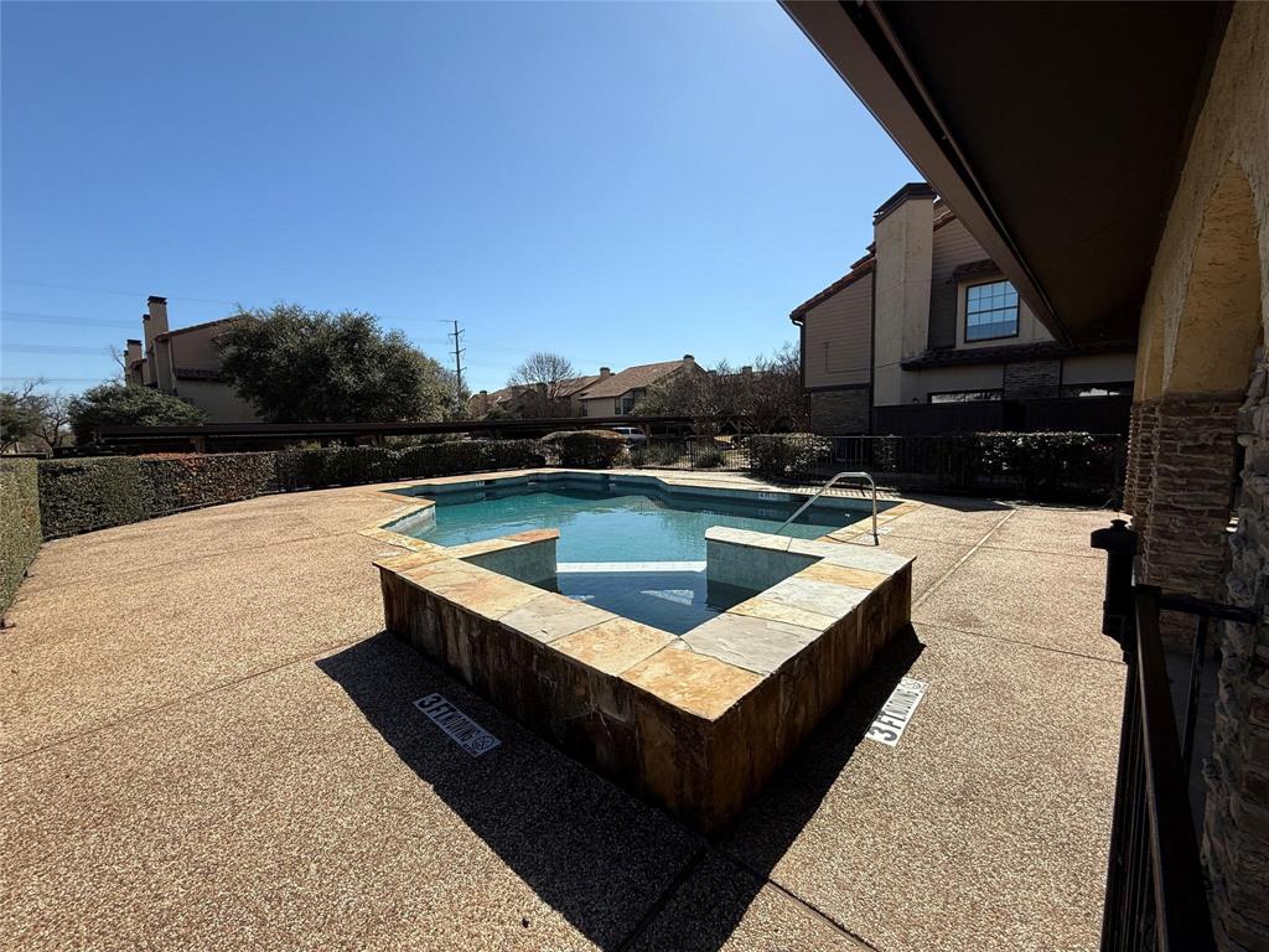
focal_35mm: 14
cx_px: 634
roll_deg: +1.4
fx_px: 513
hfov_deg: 102.1
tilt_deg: -5.9
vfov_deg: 85.7
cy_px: 476
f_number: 2.2
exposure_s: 1/2611
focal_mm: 2.22
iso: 50
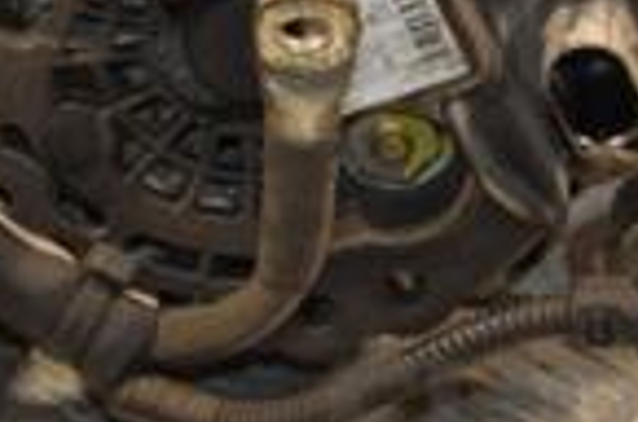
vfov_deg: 3.8
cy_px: -163
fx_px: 6384
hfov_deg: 5.7
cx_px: 246
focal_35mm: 361
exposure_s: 1/125
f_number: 5
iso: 800
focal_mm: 58
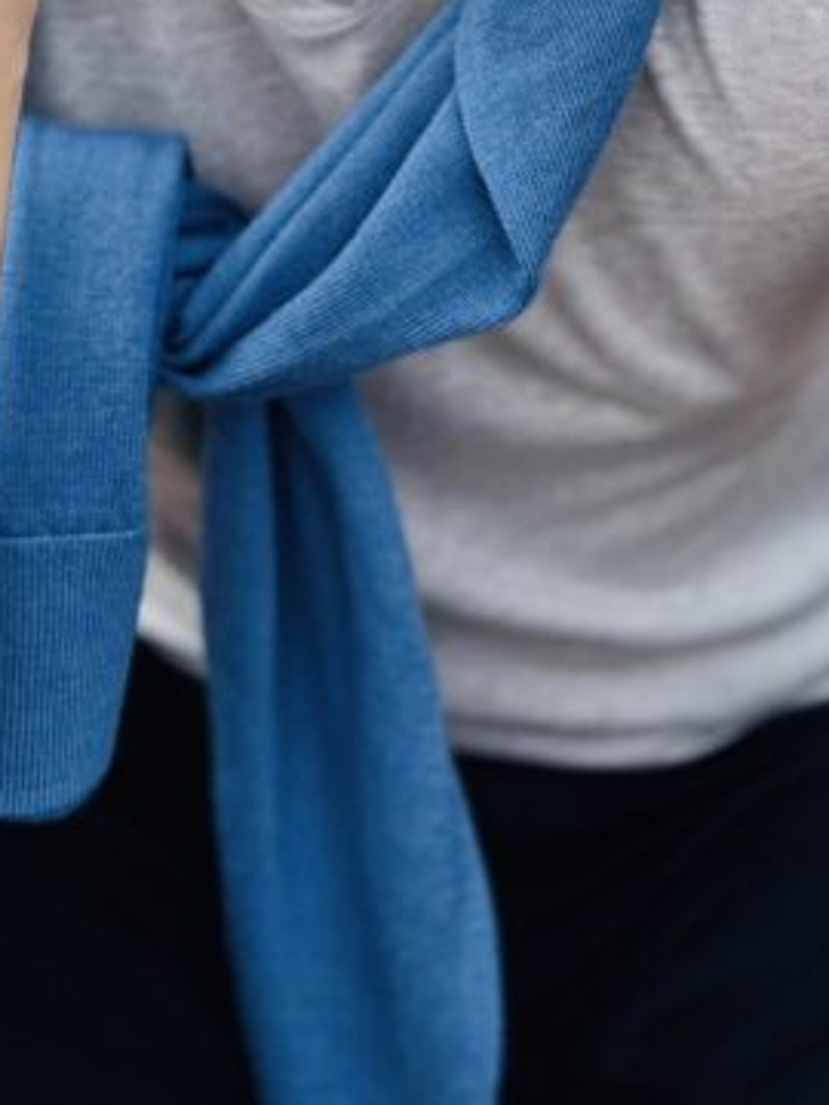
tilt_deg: -8.0
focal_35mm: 74
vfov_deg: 23.2
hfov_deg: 19.8
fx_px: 2363
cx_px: 279
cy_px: -350
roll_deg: +1.6
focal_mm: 5.1
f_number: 1.6
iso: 50
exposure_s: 1/452
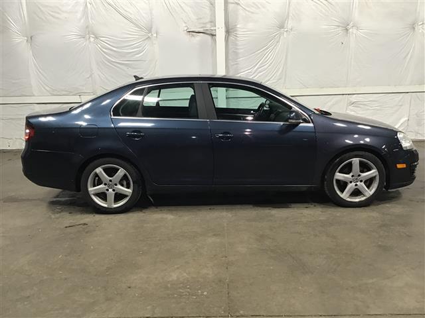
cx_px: 212
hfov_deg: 58.4
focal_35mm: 31
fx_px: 381
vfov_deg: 45.4
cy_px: 159
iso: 80
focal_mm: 3.3
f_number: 2.4
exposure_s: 1/30
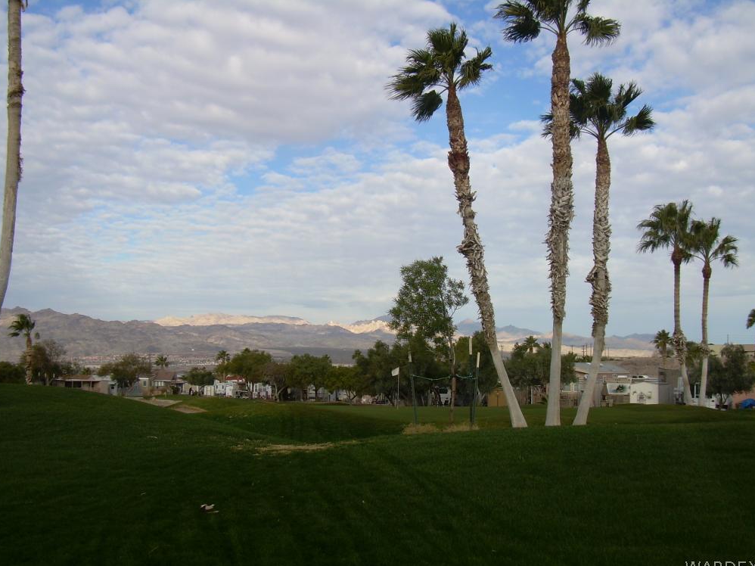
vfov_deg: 36.8
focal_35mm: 39
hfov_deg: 47.9
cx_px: 376
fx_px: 850
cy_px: 290
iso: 50
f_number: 4.6
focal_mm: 6.3
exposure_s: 1/420
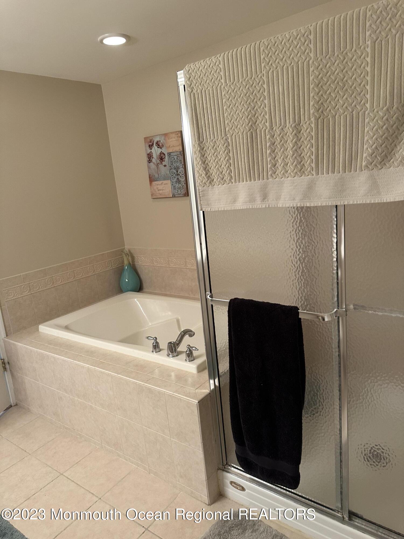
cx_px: 202
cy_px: 270
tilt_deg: -10.1
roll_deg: +4.4
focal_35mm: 24
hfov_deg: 56.8
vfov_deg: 71.6
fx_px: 373
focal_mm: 6.86
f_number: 1.78
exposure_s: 1/60
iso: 320
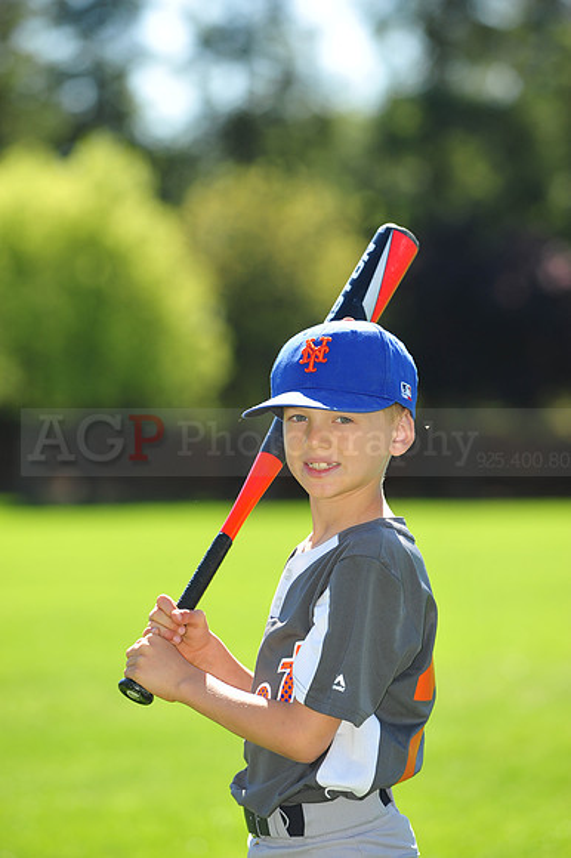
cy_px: 429
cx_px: 286
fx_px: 4764
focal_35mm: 200
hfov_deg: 6.9
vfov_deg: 10.3
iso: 320
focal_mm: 200
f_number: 5
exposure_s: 1/800
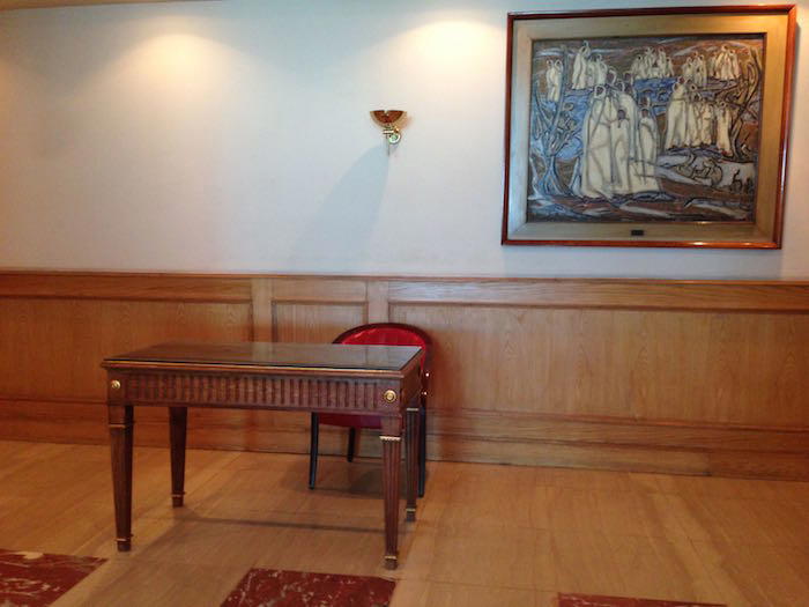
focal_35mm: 33
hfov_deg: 55.4
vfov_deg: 42.9
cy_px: 304
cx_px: 404
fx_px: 771
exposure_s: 1/20
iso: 200
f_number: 2.4
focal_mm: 4.12
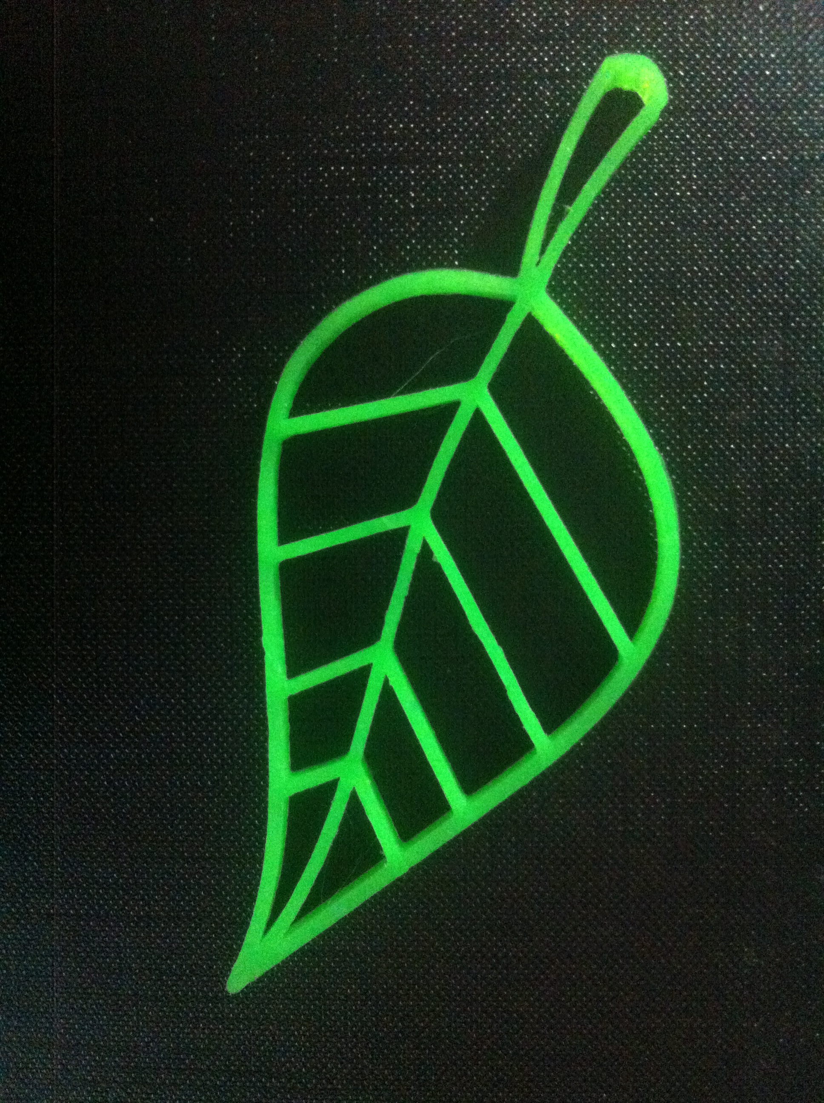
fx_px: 1114
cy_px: 552
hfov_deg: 40.6
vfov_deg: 52.7
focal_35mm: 35
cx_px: 412
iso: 1000
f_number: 2.8
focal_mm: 3.85
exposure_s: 1/17
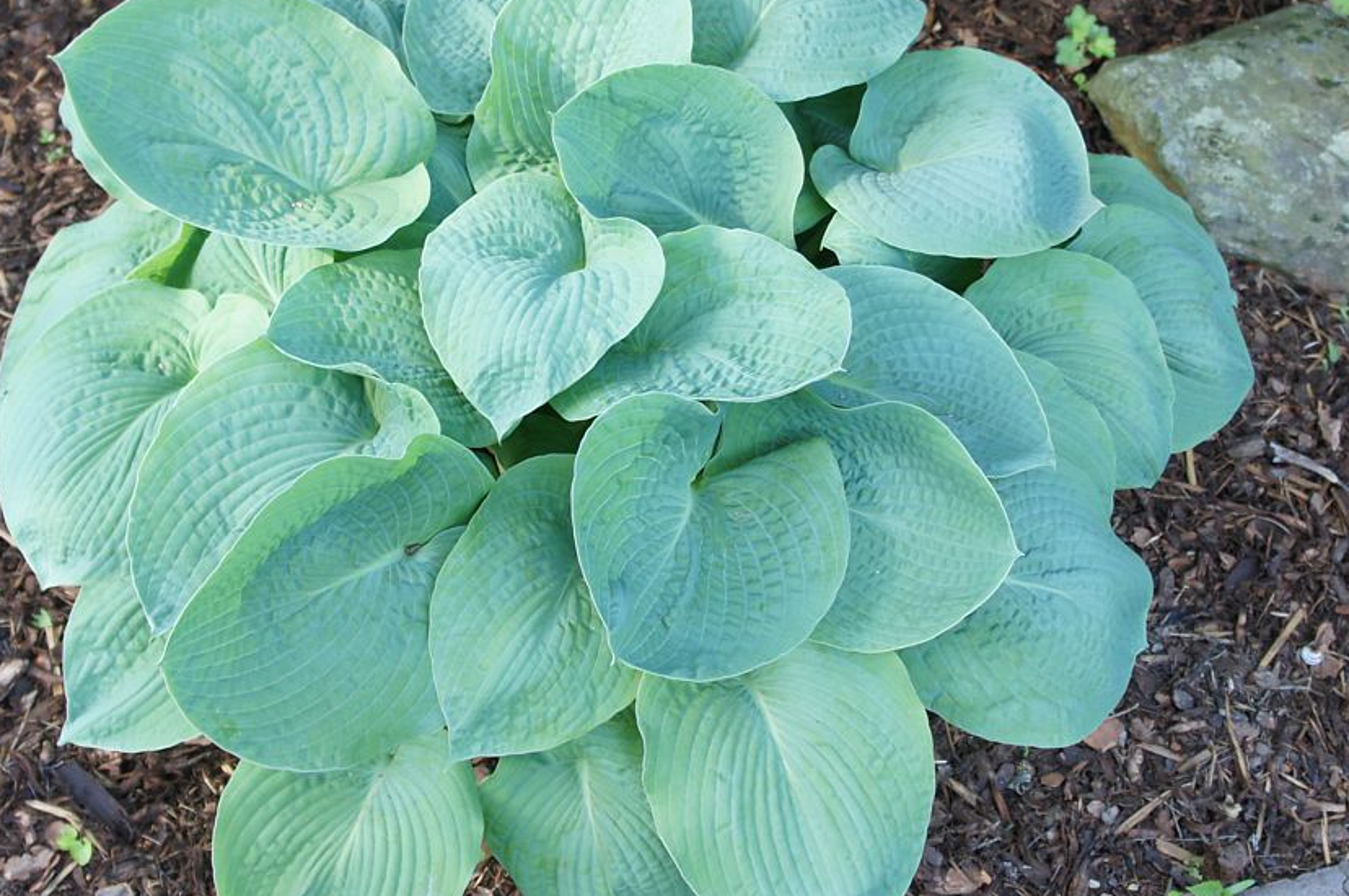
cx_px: 646
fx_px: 1909
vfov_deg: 26.4
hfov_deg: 38.9
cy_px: 420
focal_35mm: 51
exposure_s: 1/40
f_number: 4.5
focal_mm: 22
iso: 200
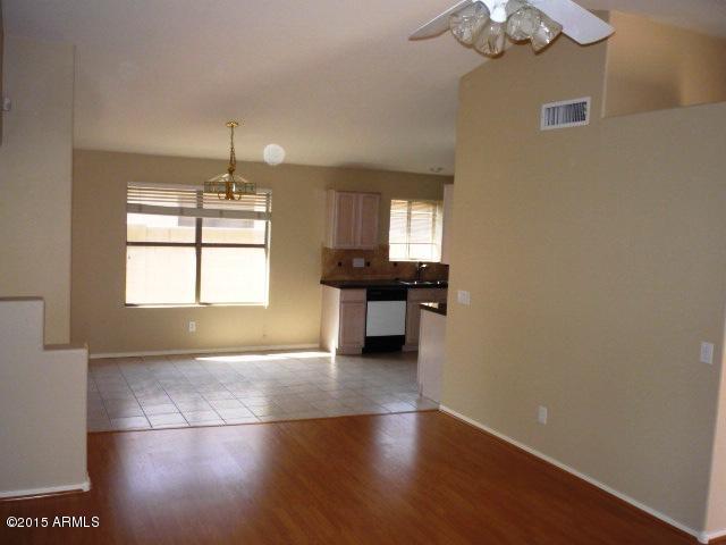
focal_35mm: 32
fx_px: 671
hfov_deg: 56.8
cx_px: 363
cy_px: 272
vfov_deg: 44.2
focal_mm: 5.2
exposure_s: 1/30
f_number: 3.3
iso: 200
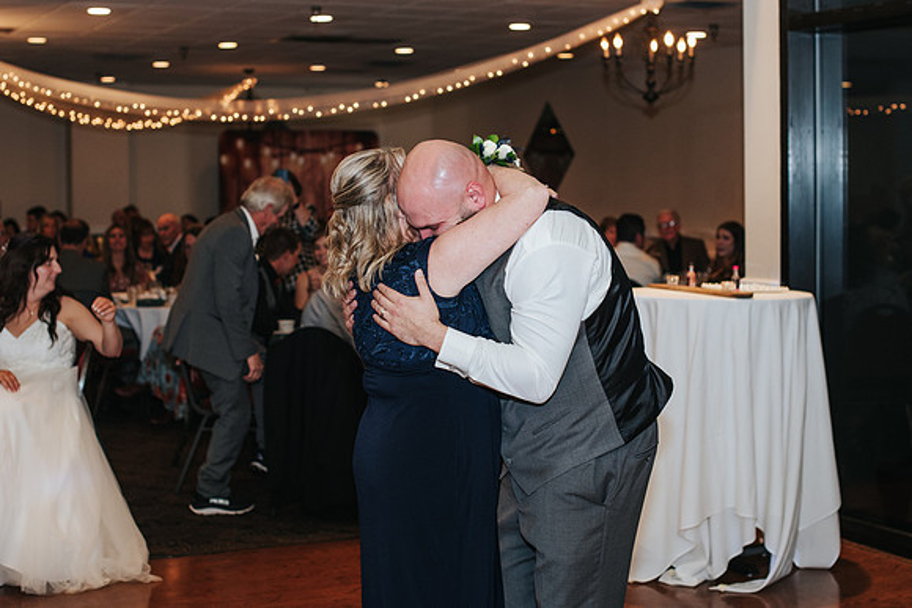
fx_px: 1547
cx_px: 456
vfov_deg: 22.2
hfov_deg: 32.8
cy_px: 237
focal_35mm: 61
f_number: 3.2
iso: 800
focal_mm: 50
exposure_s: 1/200
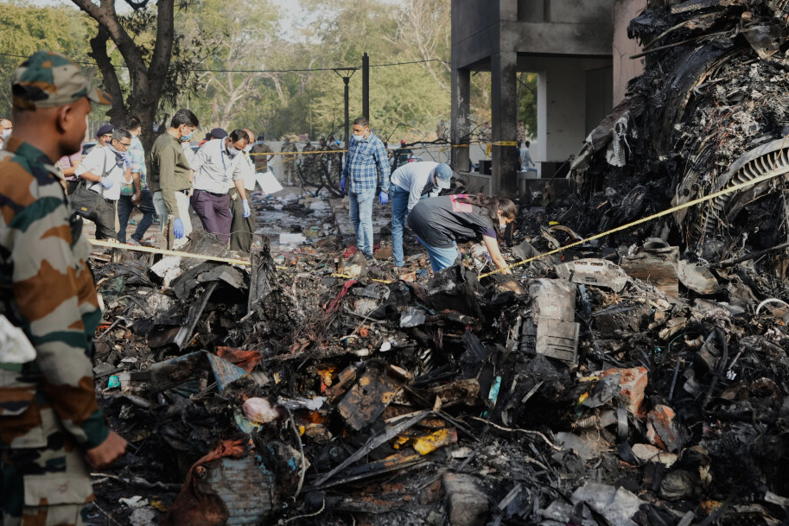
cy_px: 195
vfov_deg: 29.1
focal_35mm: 46
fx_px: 1008
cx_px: 493
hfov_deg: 42.4
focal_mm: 35
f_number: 2.8
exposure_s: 1/2000
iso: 800
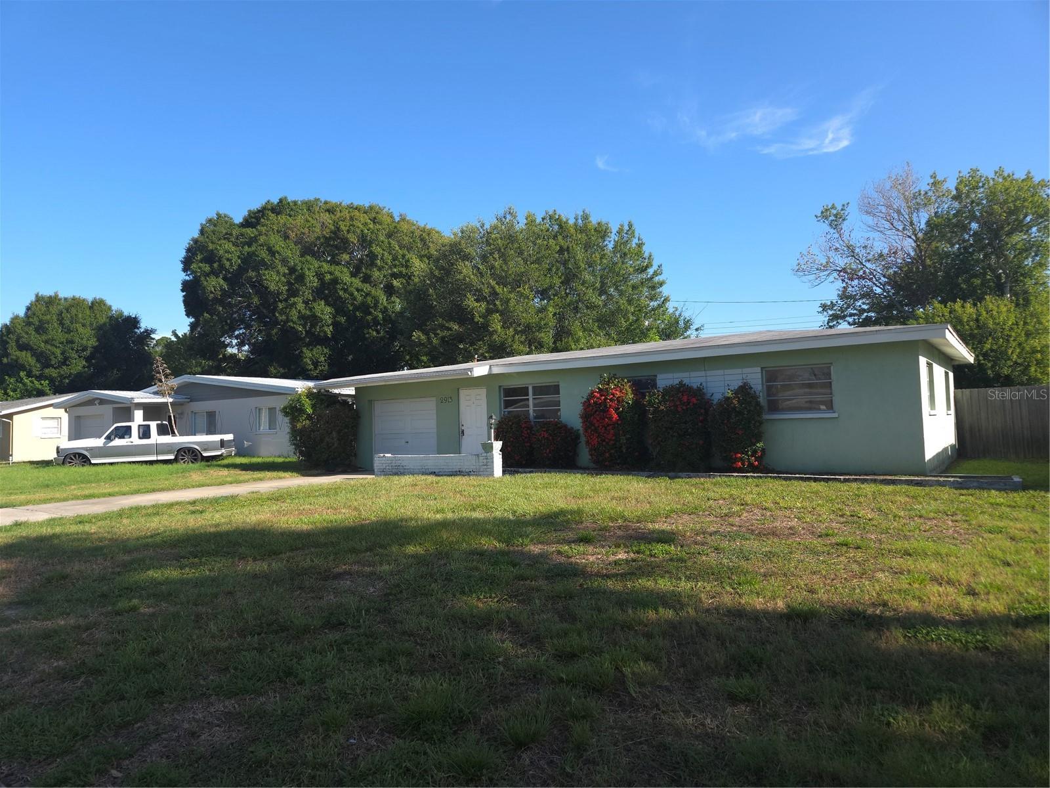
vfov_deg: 58.9
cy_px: 394
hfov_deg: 73.9
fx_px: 698
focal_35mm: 23
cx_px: 525
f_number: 1.8
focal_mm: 5.4
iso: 50
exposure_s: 1/1052
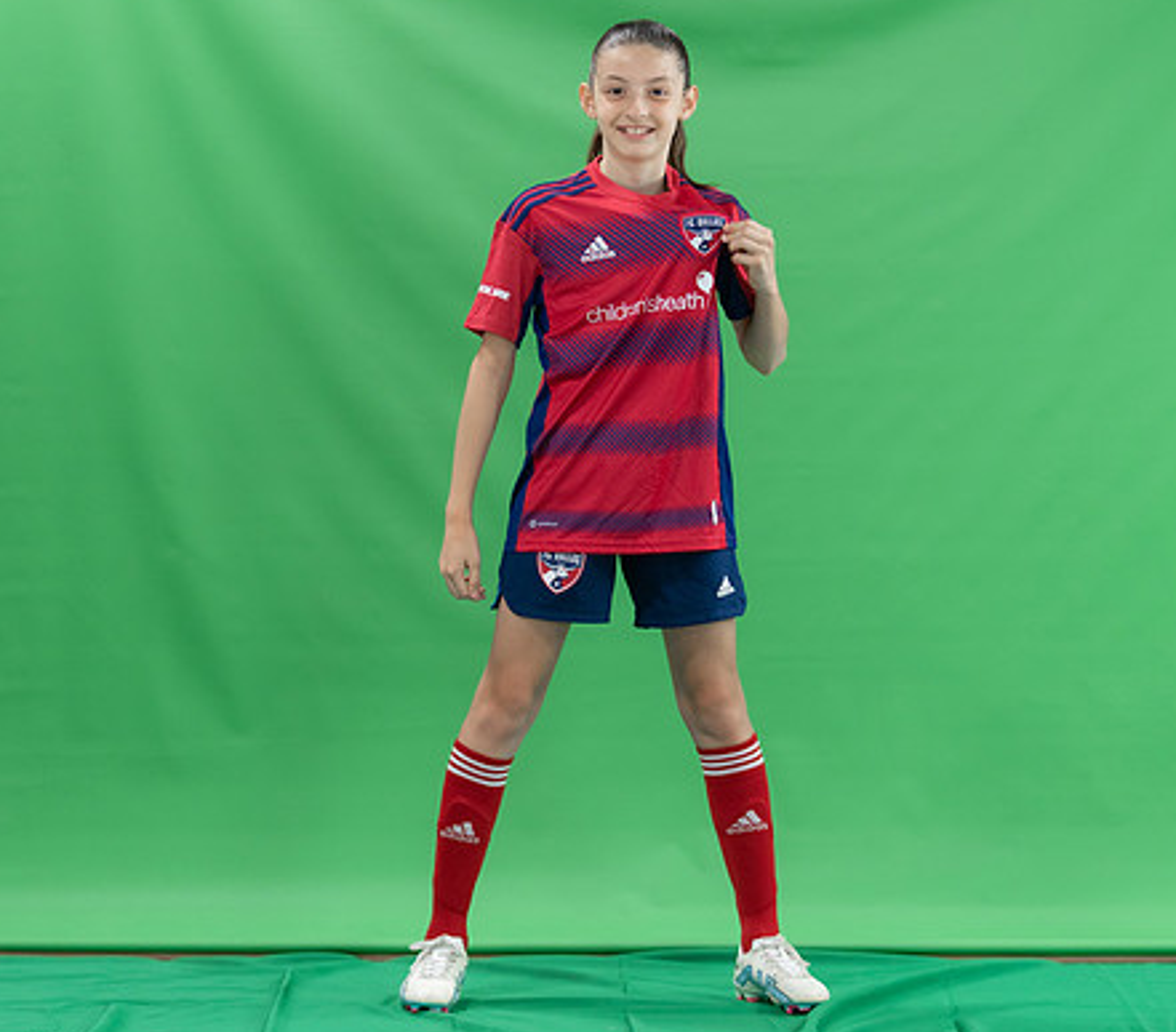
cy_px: 446
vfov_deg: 15.5
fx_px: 3797
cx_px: 599
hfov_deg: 17.6
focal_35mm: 105
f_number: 2.8
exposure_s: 1/250
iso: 1000
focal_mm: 70
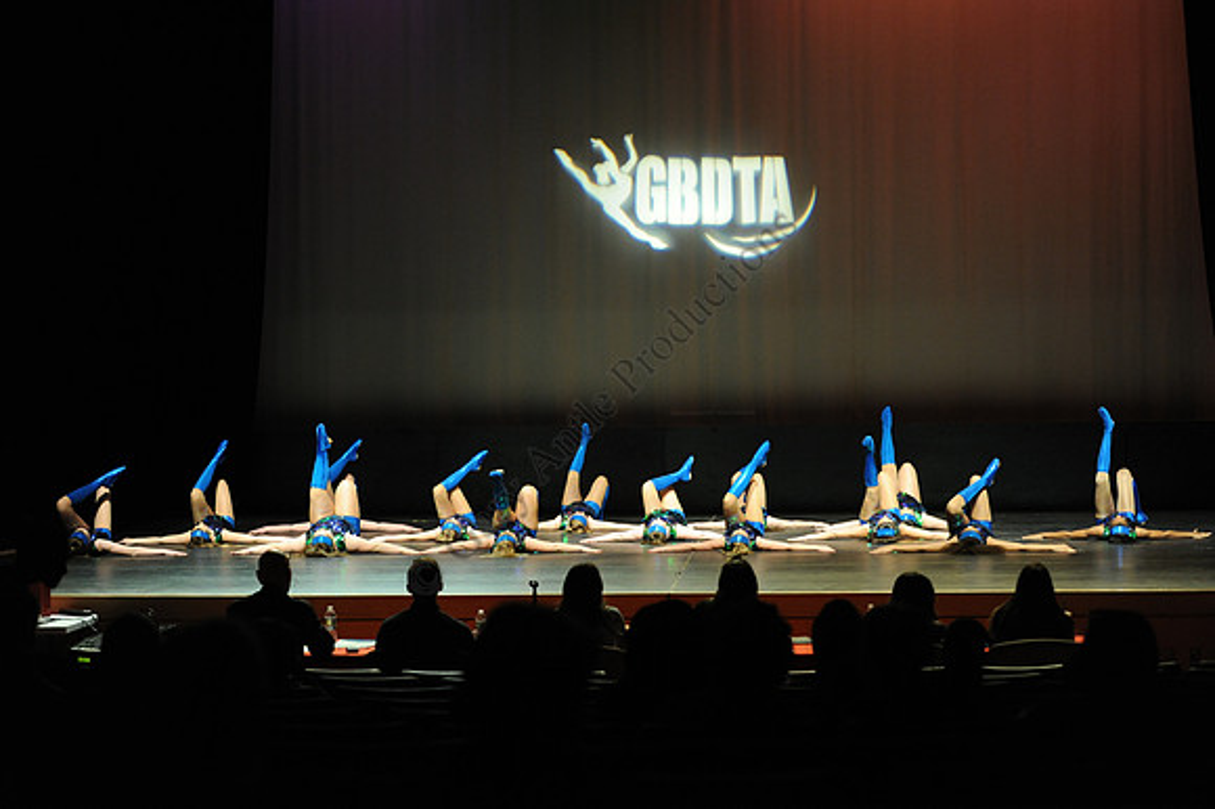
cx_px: 608
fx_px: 2361
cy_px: 404
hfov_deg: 28.9
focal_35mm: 70
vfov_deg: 19.4
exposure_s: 1/320
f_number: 2.8
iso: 2500
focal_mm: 70
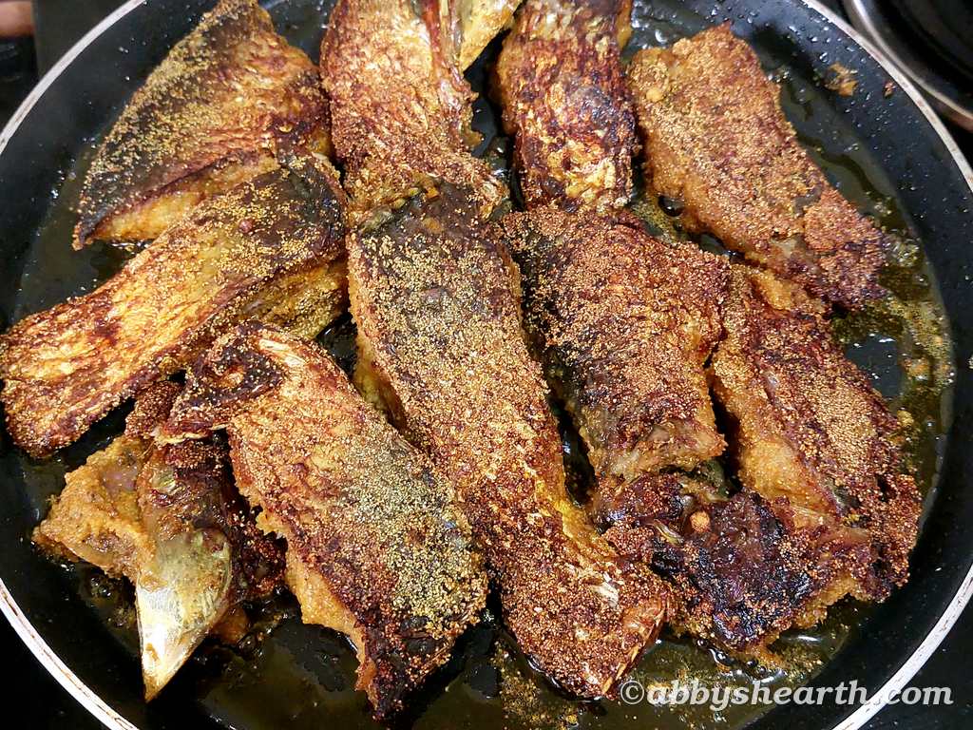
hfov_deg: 71.6
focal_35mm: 24
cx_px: 486
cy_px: 365
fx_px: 675
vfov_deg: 56.8
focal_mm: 5.23
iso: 400
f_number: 1.8
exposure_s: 1/50
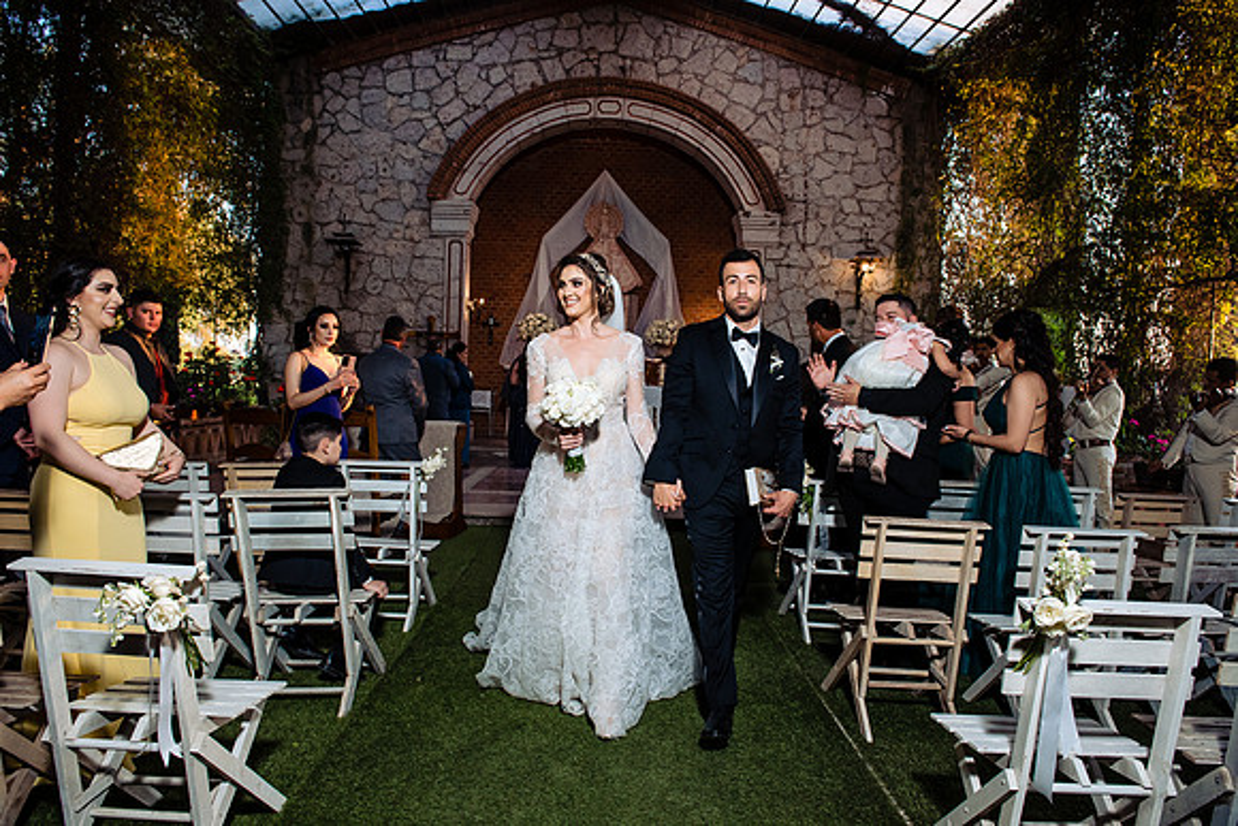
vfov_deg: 53.2
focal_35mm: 24
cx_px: 619
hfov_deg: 73.7
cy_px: 413
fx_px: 825
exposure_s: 1/160
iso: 1600
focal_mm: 24
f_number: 5.6
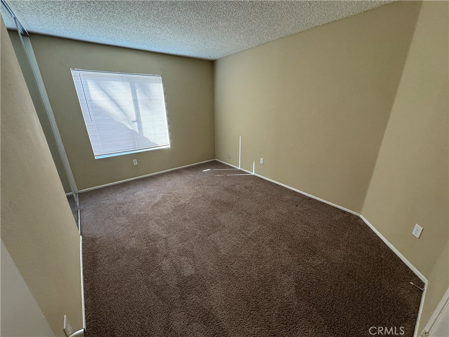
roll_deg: +0.6
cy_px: 168
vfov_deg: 85.7
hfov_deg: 102.1
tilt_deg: -20.7
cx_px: 224
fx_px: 182
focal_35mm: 14
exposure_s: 1/60
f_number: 2.2
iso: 250
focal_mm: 2.22
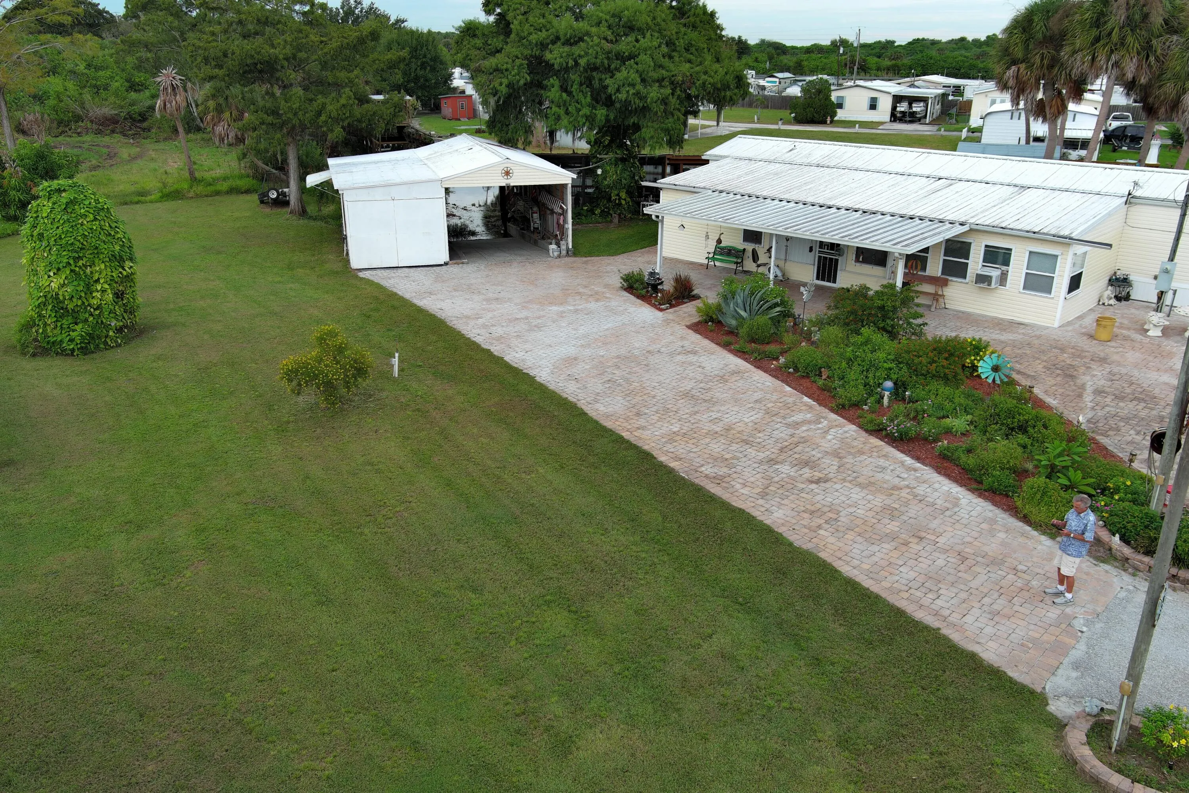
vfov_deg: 45.0
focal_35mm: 29
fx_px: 958
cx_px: 594
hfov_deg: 63.7
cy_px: 396
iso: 100
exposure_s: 1/612
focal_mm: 10.57
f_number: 2.8
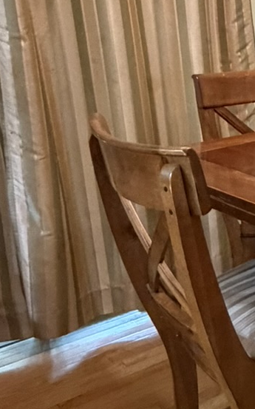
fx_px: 612
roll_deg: +0.7
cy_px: 158
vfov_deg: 36.7
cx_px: 364
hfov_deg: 20.6
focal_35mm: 55
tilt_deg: -13.4
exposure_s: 1/60
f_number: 2.2
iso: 1000
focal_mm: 2.22
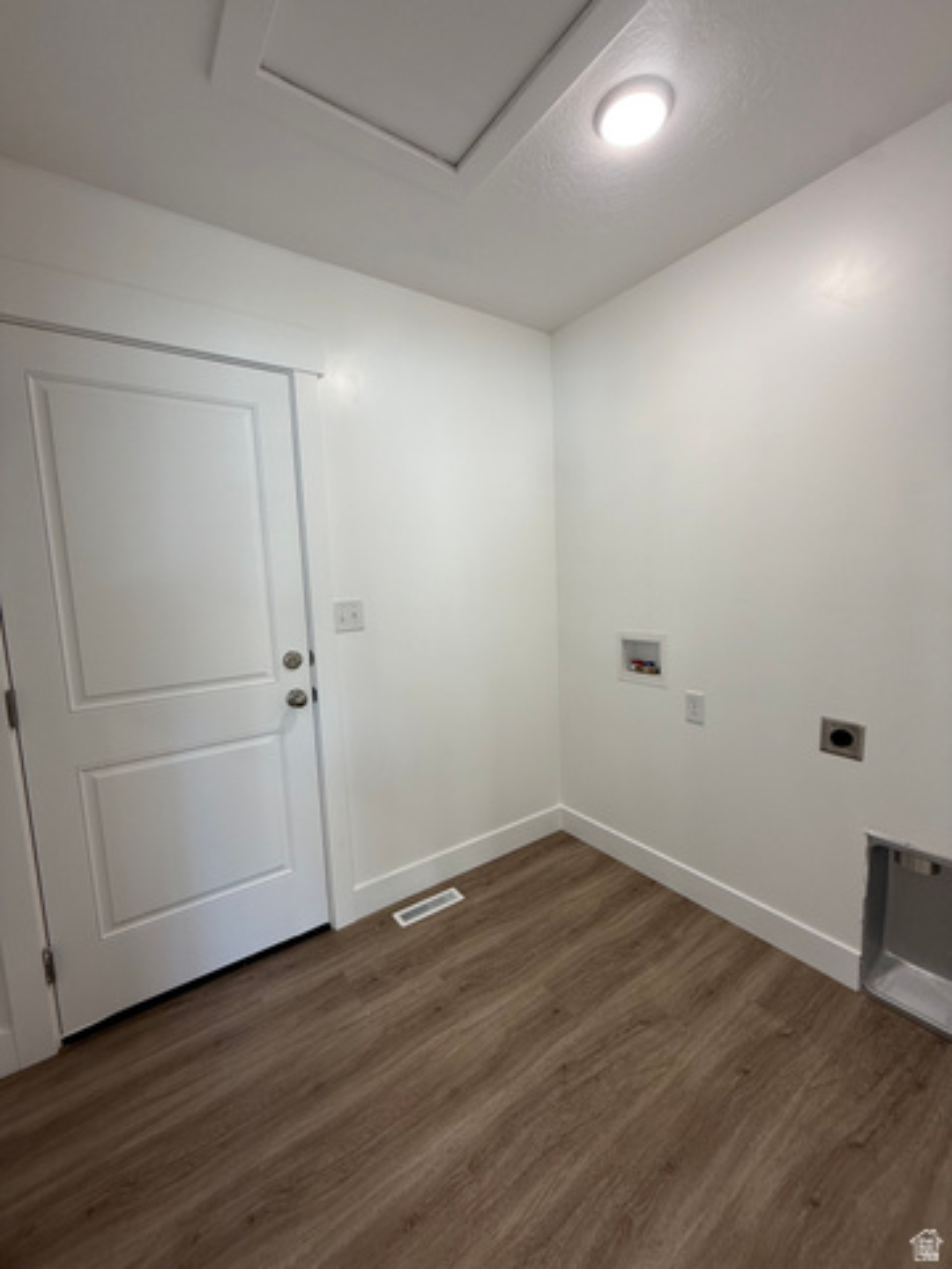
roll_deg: +2.4
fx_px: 513
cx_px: 476
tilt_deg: -5.8
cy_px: 634
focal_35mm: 14
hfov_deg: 85.7
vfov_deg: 102.1
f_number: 2.2
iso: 100
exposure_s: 1/120
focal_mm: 2.22
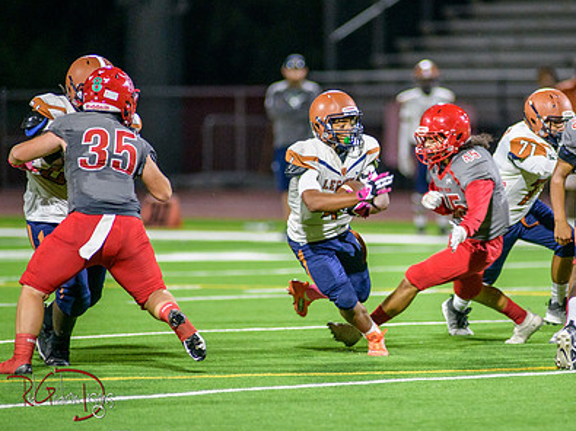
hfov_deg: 4.7
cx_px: 392
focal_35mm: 424
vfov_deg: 3.5
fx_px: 7053
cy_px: 184
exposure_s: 1/500
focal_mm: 300
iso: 2000
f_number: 2.8
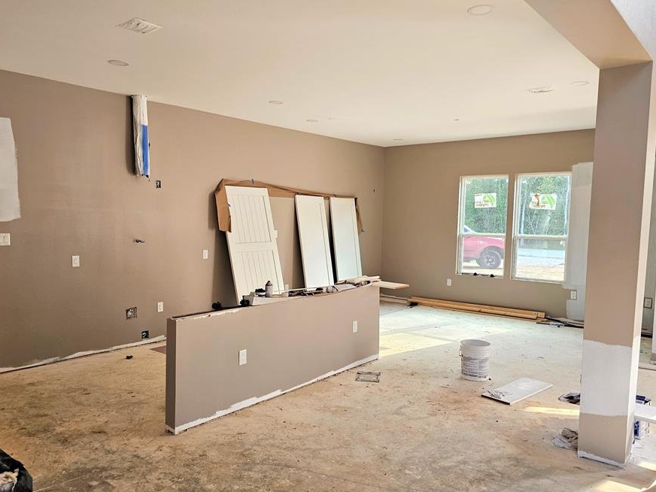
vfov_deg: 51.3
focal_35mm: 27
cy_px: 252
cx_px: 320
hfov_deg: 65.3
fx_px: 512
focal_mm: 6.3
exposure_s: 1/180
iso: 125
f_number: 1.7
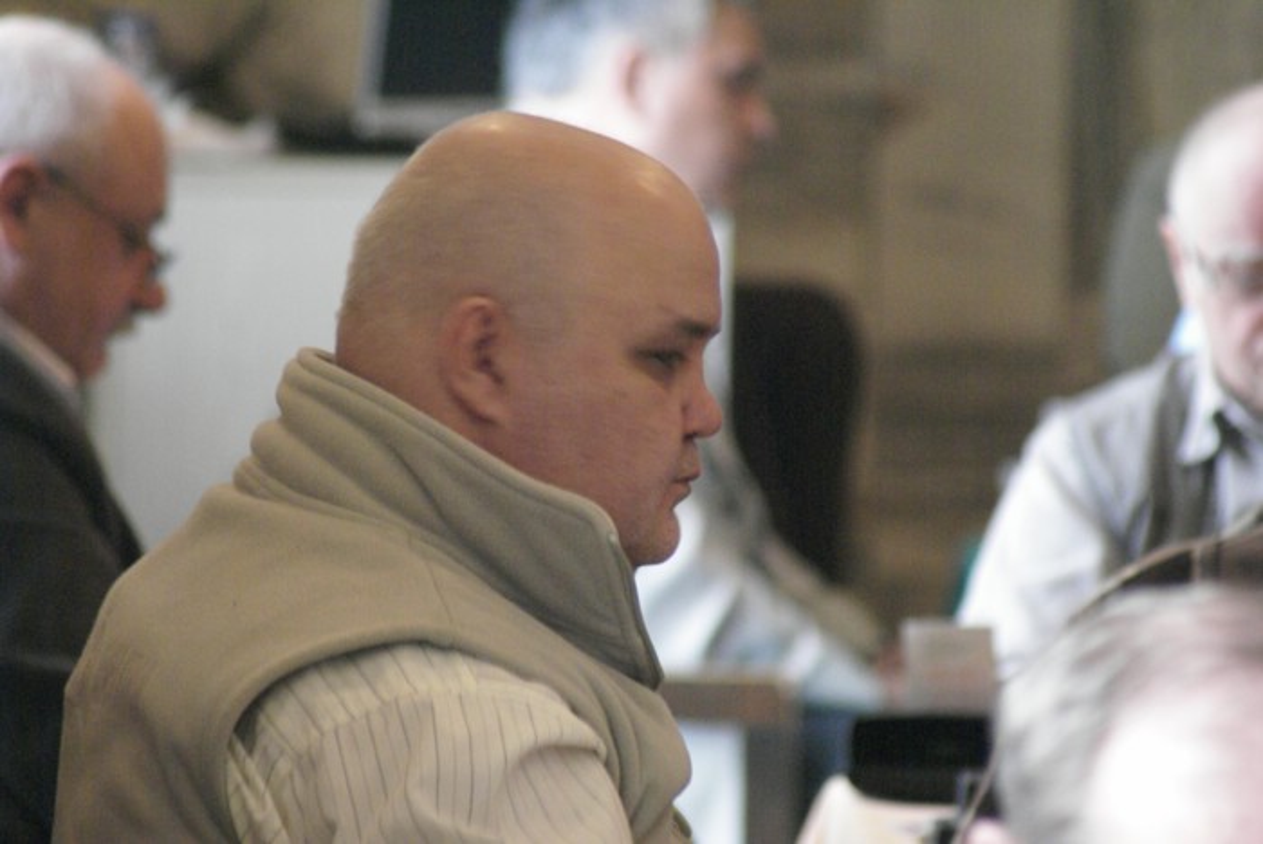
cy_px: 422
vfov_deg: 3.1
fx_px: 15800
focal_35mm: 450
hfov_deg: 4.6
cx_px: 632
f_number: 6.3
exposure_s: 1/25
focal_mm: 300
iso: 1600
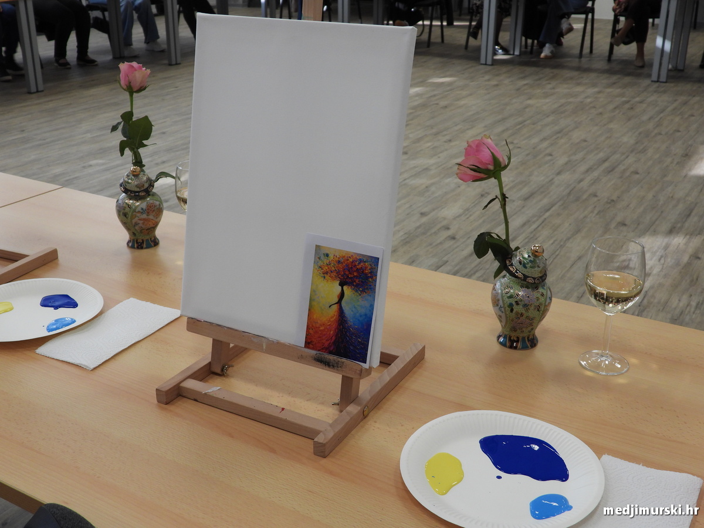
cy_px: 264
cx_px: 352
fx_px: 834
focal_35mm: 41
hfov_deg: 45.8
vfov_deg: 35.1
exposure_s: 1/30
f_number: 3.2
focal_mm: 7.4
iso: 160
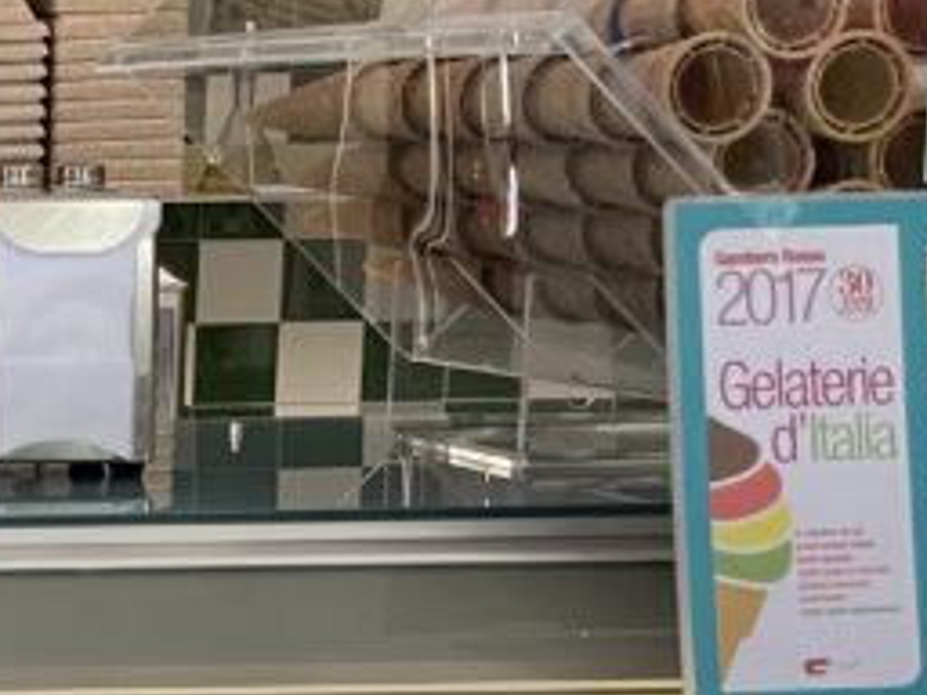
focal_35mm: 104
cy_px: 521
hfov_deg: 15.3
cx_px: -913
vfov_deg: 14.2
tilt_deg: -8.2
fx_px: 2785
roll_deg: +1.3
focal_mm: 4.2
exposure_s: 1/50
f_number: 1.6
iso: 100
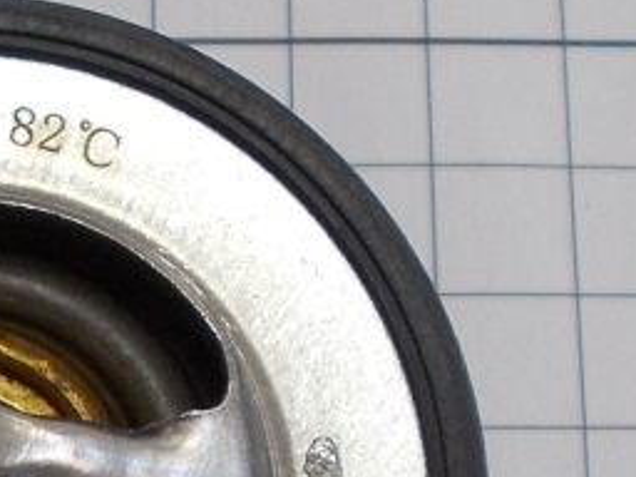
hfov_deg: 27.5
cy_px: 539
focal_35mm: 65
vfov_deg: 21.3
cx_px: -50
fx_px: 1194
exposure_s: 1/30
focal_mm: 4.6
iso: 80
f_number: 3.2
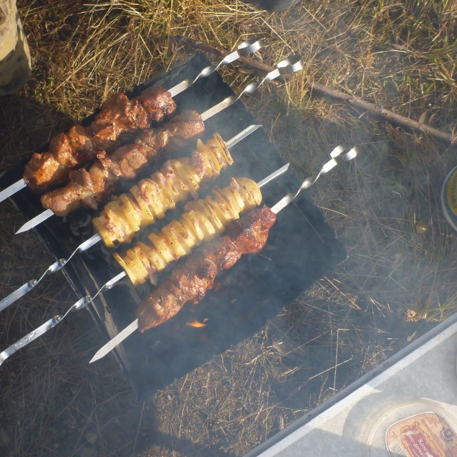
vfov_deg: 41.9
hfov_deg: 41.4
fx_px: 597
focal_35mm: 40
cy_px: 226
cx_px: 158
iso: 100
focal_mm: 4.9
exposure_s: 1/400
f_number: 3.3
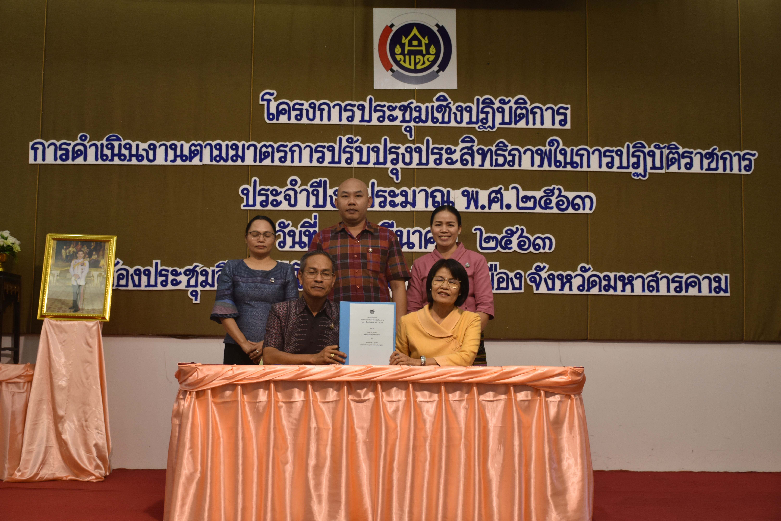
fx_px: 1041
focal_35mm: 48
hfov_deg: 41.1
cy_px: 260
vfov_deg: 28.1
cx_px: 390
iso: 450
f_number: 4
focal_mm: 32
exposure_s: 1/60
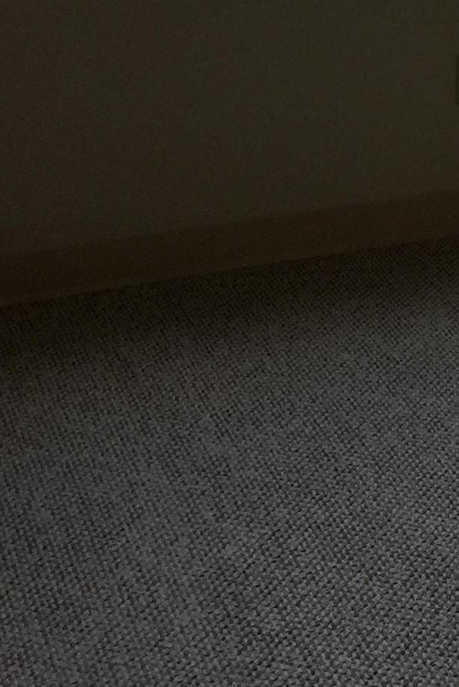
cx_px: 876
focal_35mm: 101
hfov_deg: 12.2
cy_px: -95
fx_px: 1930
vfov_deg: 19.3
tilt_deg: -10.4
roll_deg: -2.3
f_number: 2.2
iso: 32
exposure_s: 1/40
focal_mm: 4.15
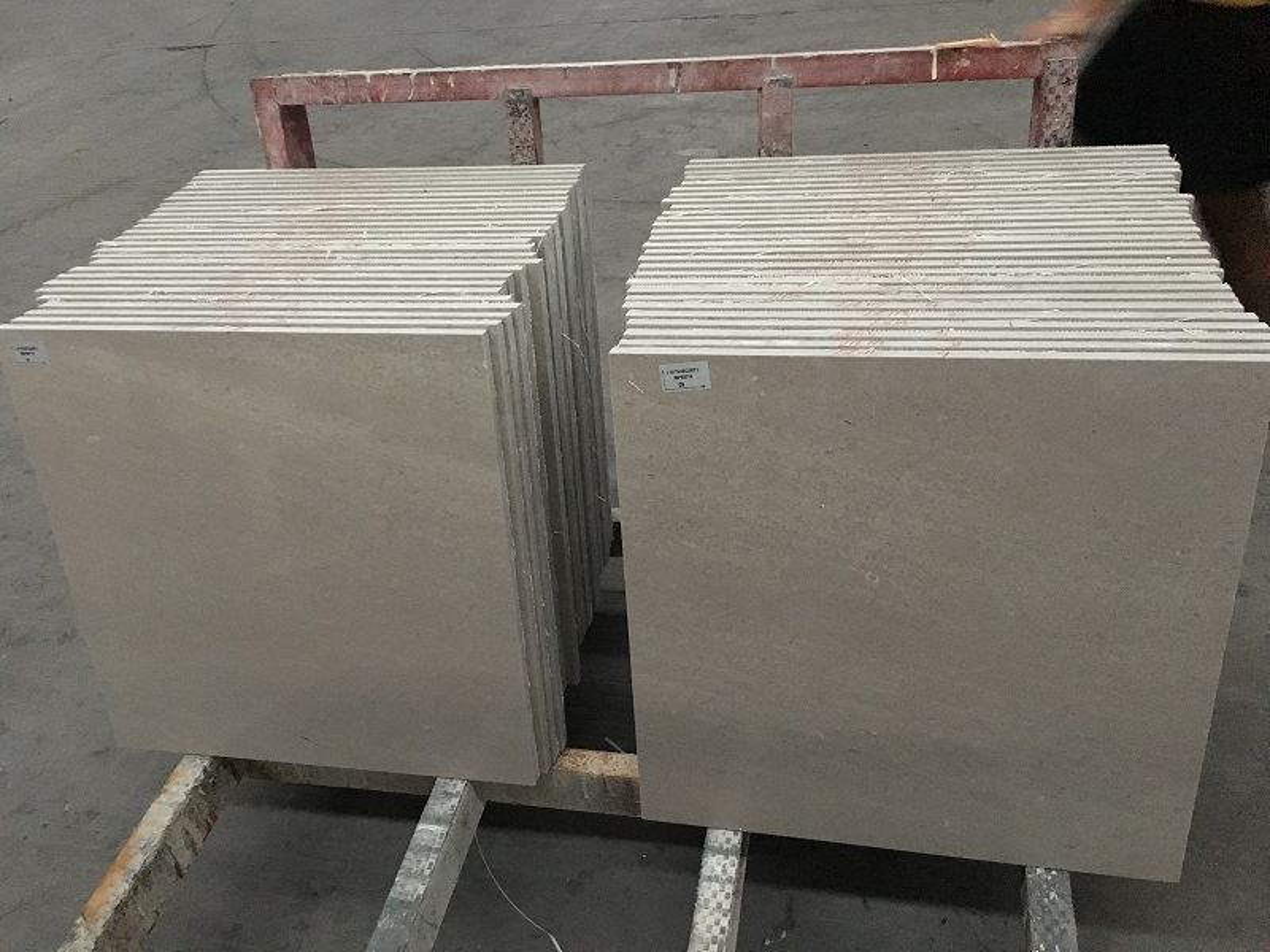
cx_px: 635
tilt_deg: -36.6
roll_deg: +5.7
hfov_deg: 61.7
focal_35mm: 29
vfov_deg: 48.2
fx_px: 1064
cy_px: 476
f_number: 2.2
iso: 400
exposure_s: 1/17
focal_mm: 4.15
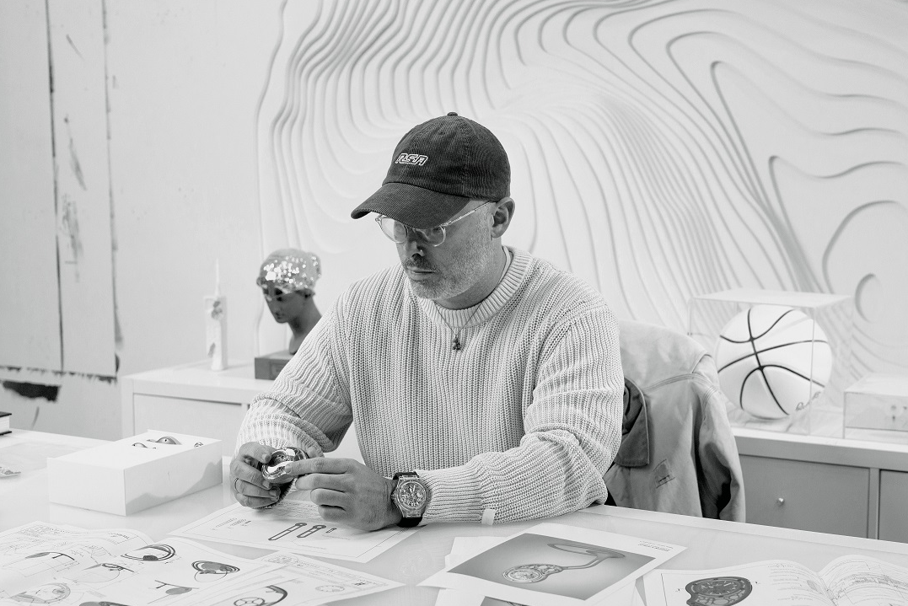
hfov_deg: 39.6
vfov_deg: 27.0
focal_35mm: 50
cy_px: 316
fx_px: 1262
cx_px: 444
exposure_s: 1/250
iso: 800
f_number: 5
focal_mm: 46
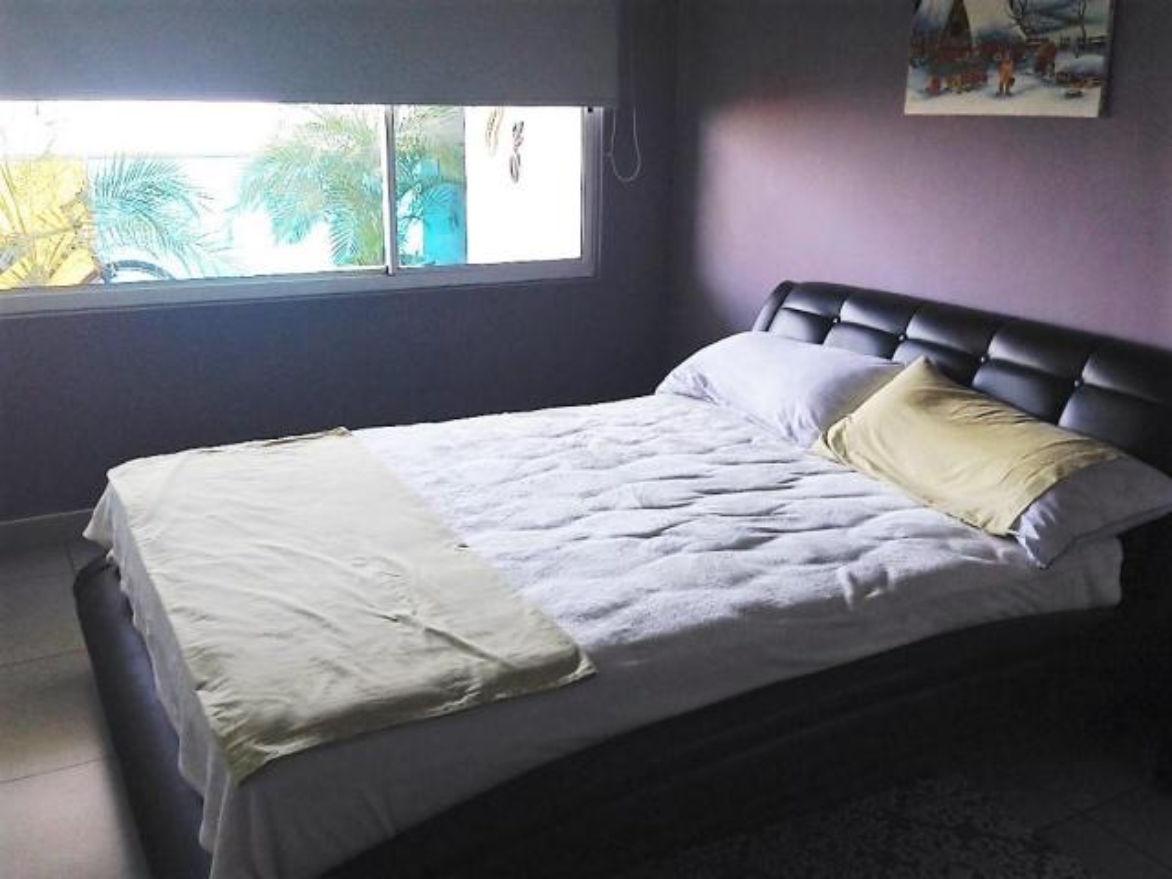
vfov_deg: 42.9
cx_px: 586
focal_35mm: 33
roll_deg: +1.4
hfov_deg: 55.4
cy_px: 440
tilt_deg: -17.6
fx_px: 1117
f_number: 2.4
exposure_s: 1/60
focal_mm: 4.12
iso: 50
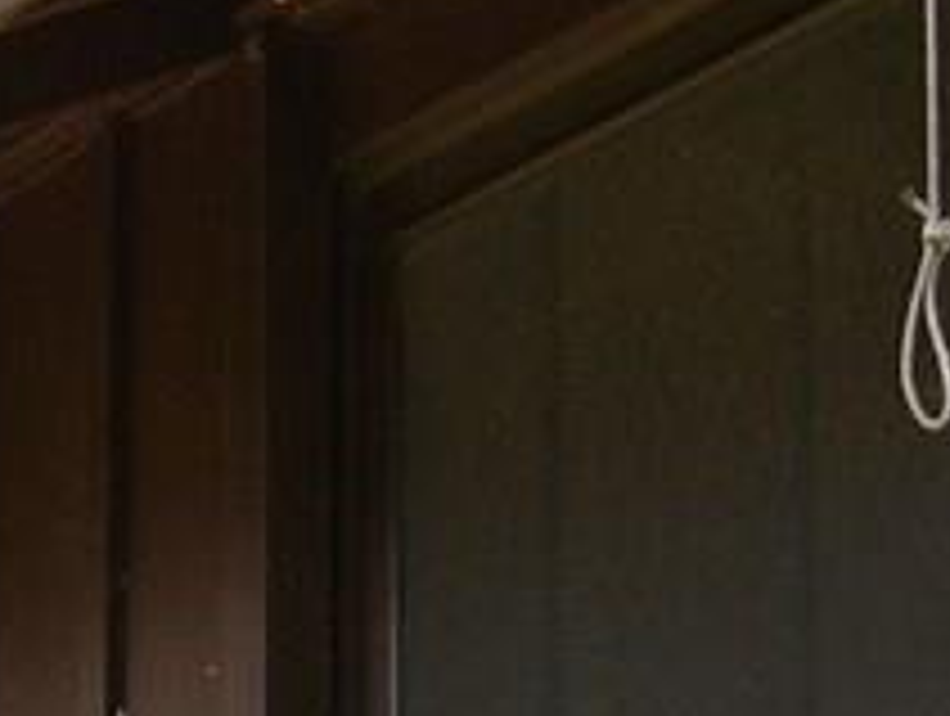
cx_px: -275
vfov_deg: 7.6
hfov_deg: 10.5
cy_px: 1599
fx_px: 5058
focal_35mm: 184
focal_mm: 8
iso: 100
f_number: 2.8
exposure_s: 1/133
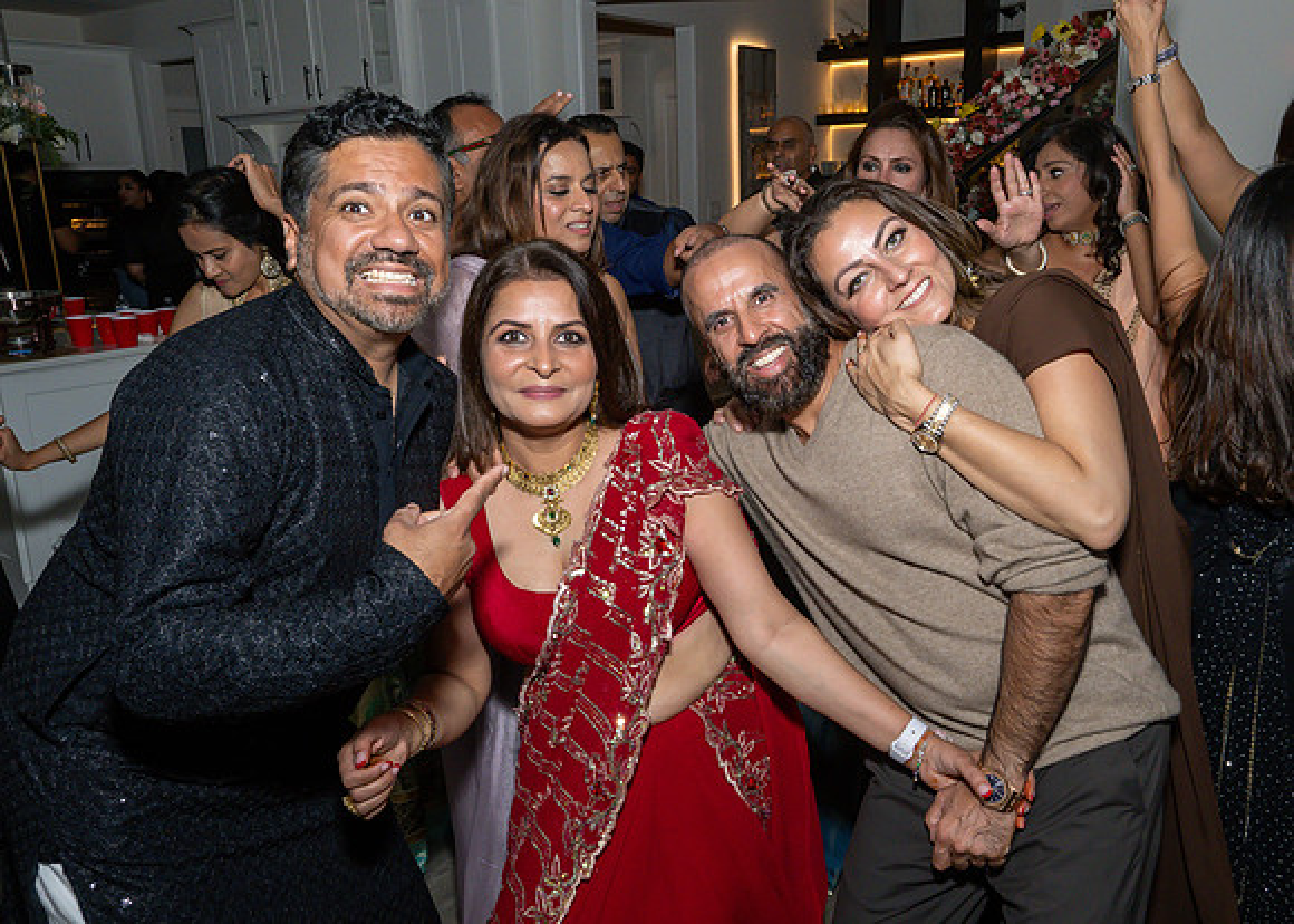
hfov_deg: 65.0
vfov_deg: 49.0
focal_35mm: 28
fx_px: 1014
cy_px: 463
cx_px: 692
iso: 640
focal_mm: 17
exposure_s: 1/250
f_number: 9
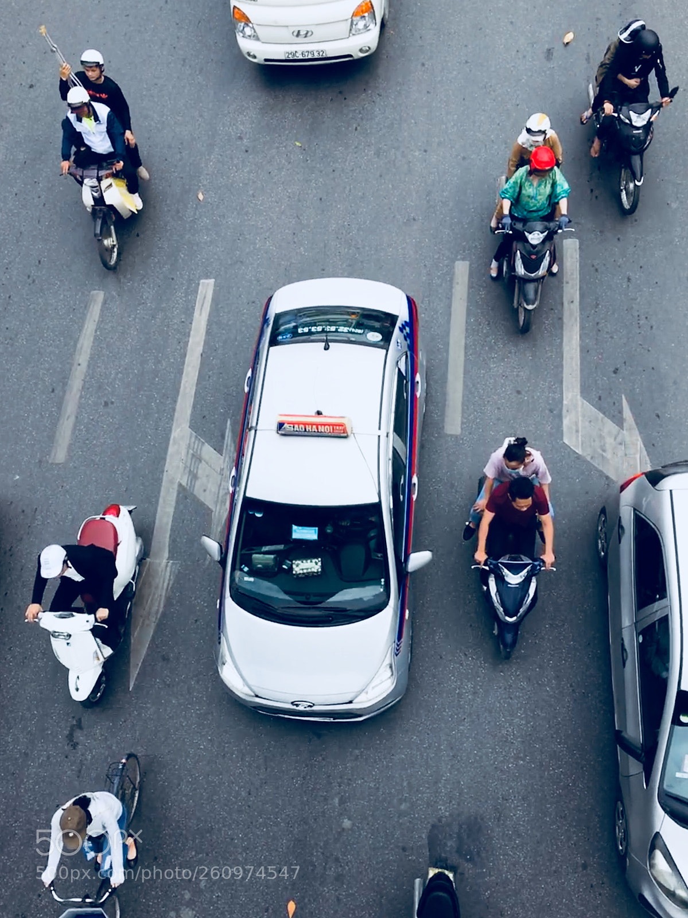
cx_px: 344
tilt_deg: -67.5
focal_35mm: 29
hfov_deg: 48.2
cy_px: 459
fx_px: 769
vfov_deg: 61.7
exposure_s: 1/905
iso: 25
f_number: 2.2
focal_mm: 4.15
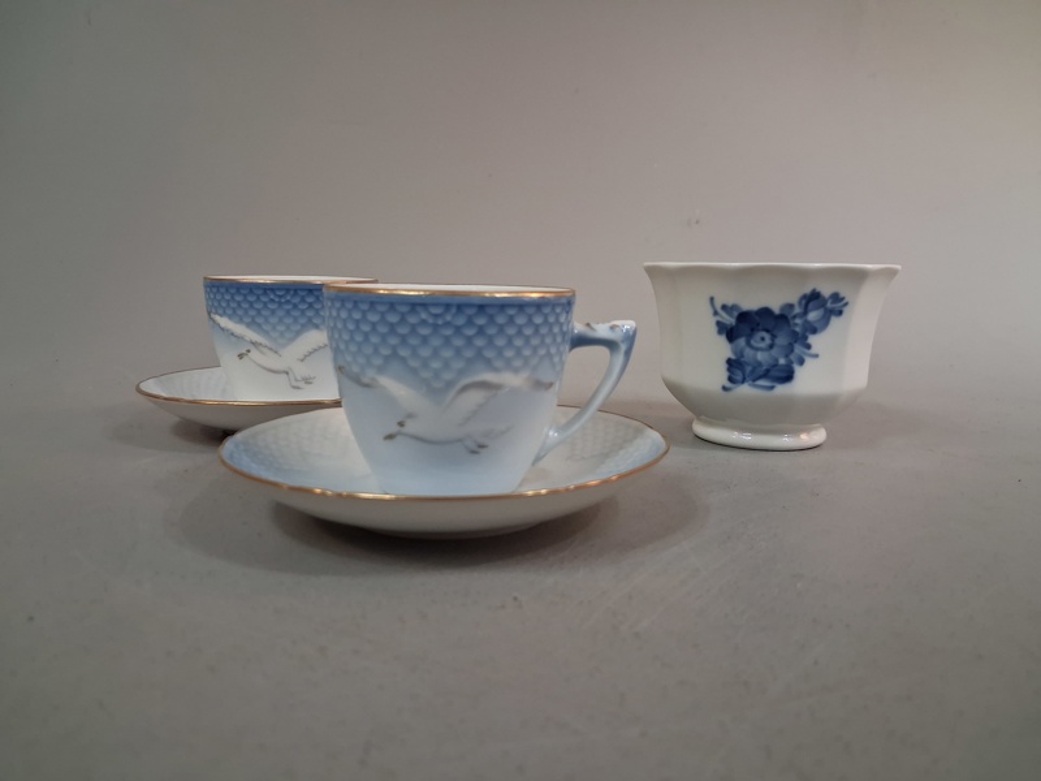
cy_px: 390
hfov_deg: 65.3
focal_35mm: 27
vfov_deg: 51.4
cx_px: 520
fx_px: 812
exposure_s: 1/100
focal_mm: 4
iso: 500
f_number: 1.8
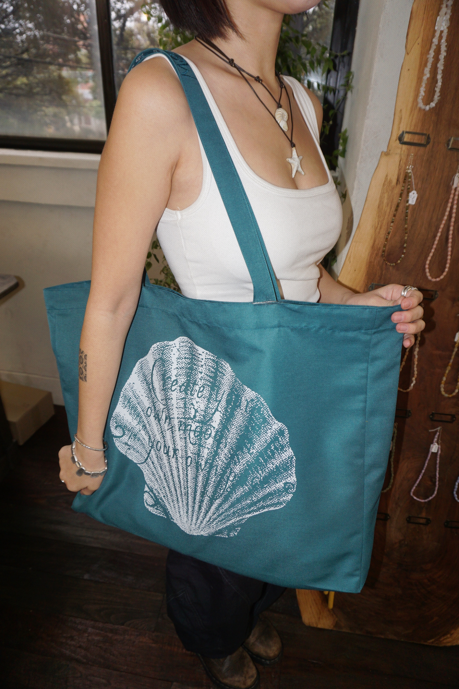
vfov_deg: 73.7
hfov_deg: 53.1
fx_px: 459
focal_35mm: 24
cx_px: 230
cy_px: 344
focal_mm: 16
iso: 320
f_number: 4
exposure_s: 1/160
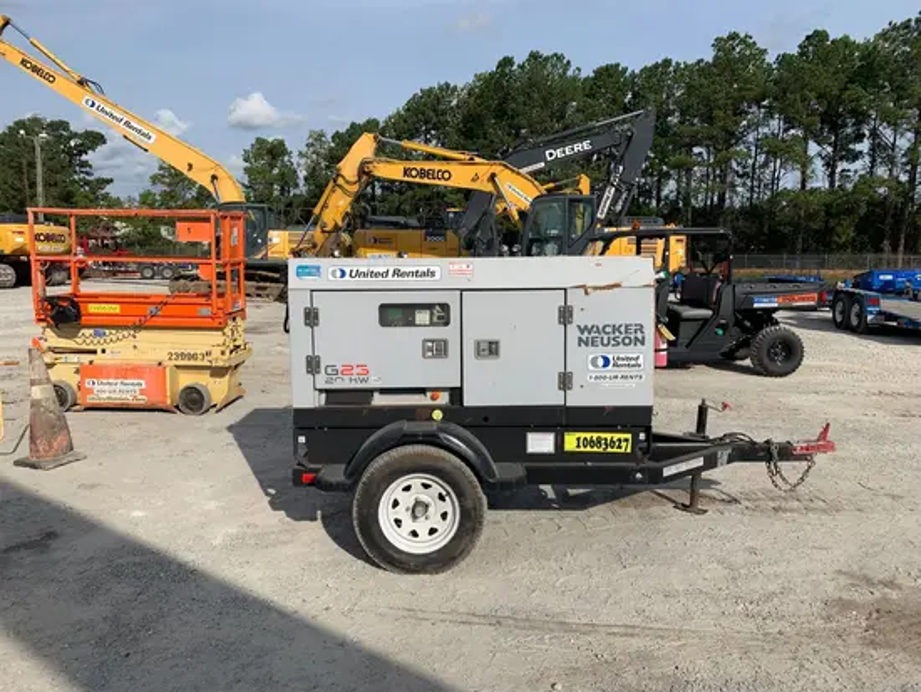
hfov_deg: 67.3
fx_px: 692
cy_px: 346
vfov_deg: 53.1
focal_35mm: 26
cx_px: 460
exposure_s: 1/3650
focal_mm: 4.25
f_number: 1.8
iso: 25
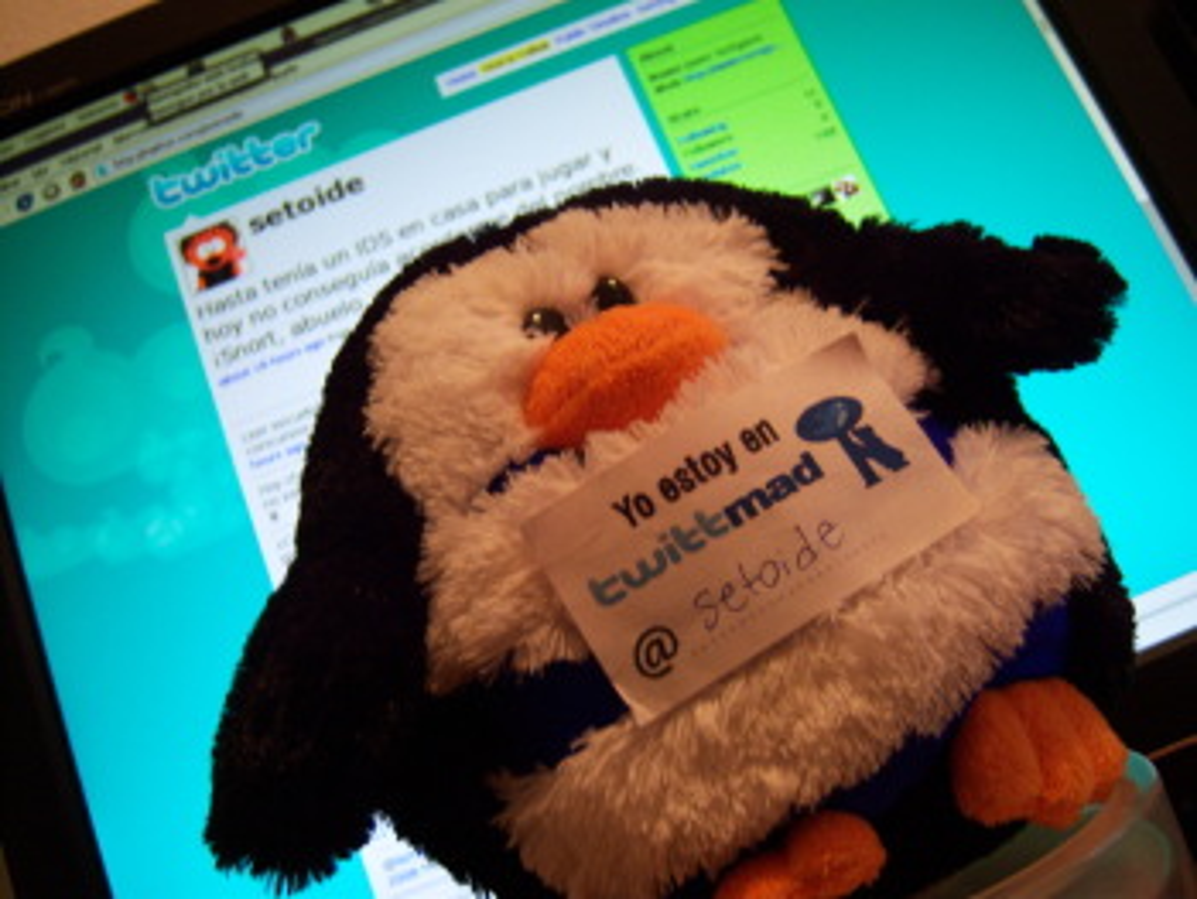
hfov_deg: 51.3
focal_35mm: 36
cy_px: 450
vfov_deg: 39.7
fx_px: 1246
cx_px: 598
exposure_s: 1/25
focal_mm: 7.5
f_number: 2.8
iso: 160
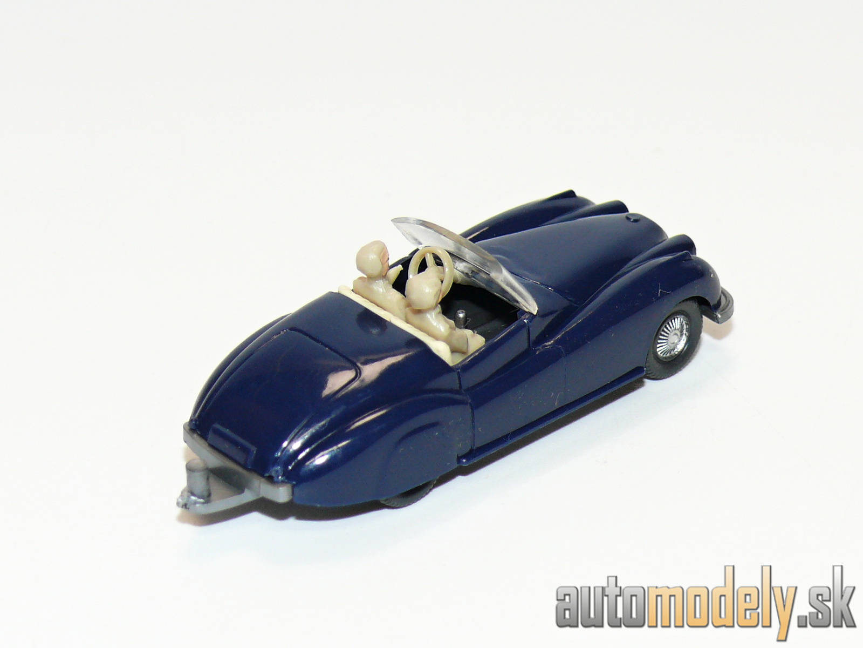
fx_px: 3366
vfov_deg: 11.0
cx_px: 432
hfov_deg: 14.6
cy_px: 324
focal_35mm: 135
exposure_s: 1/30
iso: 100
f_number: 4
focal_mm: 16.2
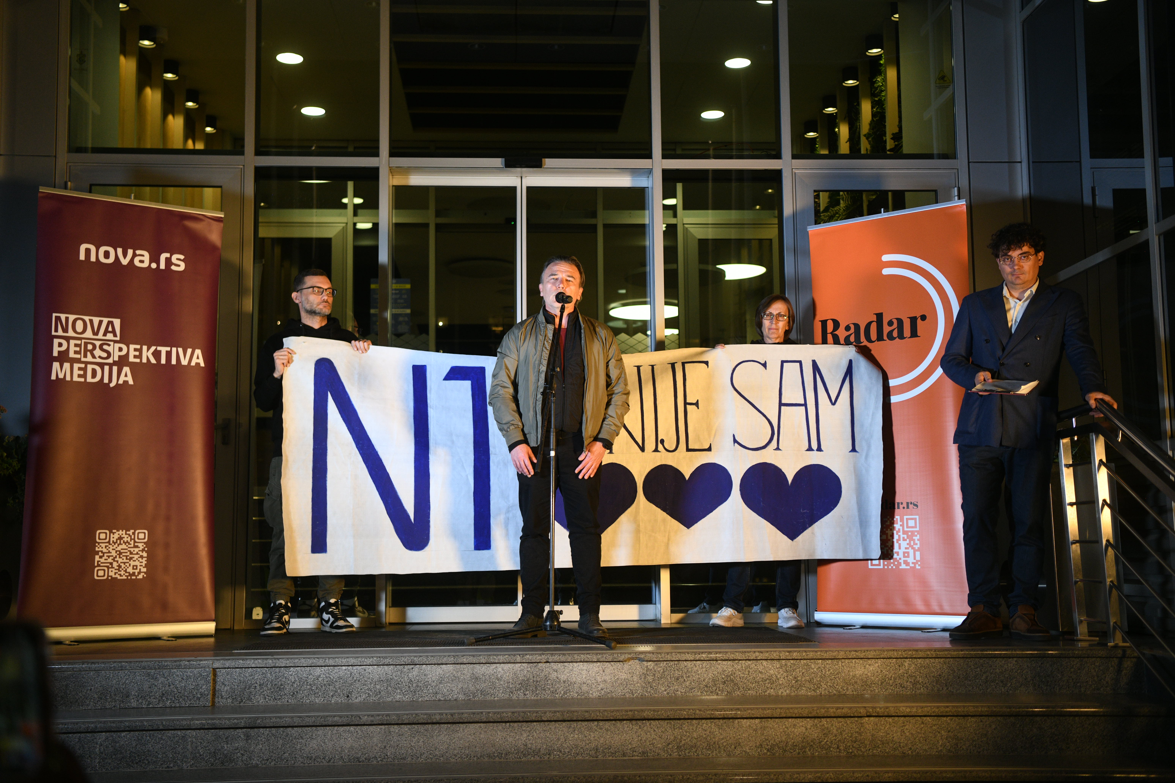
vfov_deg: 33.4
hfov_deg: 48.5
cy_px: 392
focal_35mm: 40
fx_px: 1305
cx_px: 588
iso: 1250
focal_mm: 40
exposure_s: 1/200
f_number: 2.8
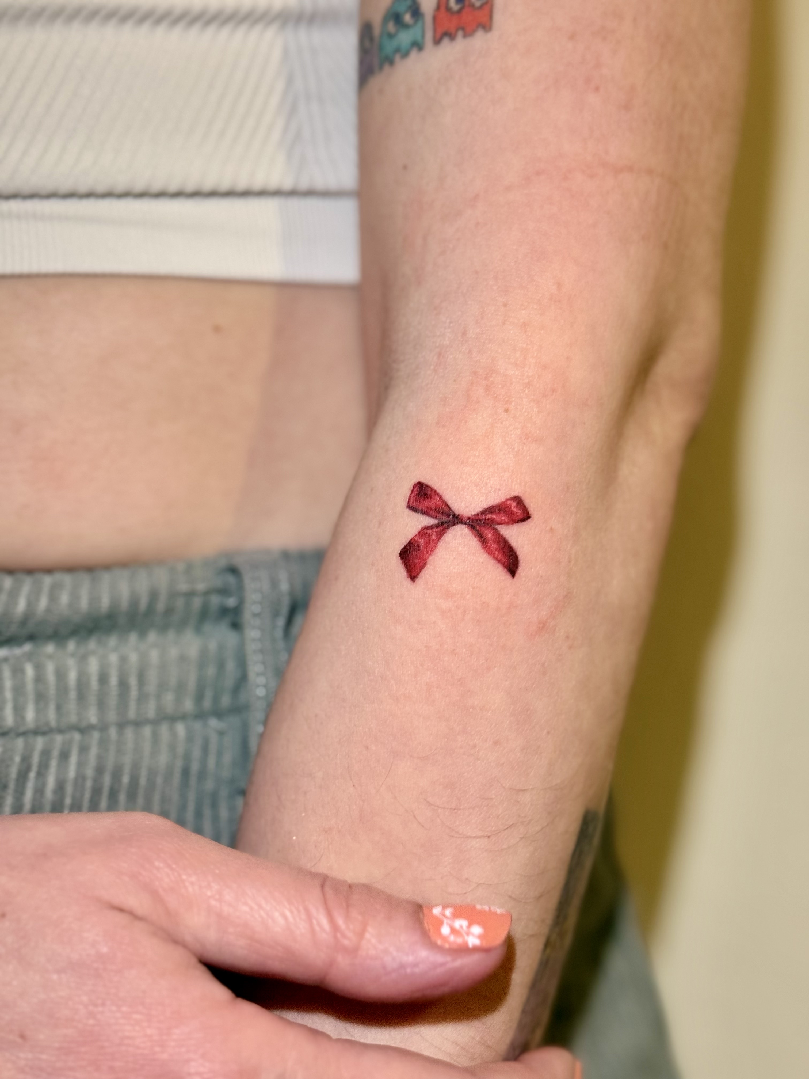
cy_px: 540
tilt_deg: -4.1
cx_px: 404
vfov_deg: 39.7
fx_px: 1496
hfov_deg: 30.3
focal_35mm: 48
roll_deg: -0.6
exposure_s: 1/50
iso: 200
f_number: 1.78
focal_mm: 6.76
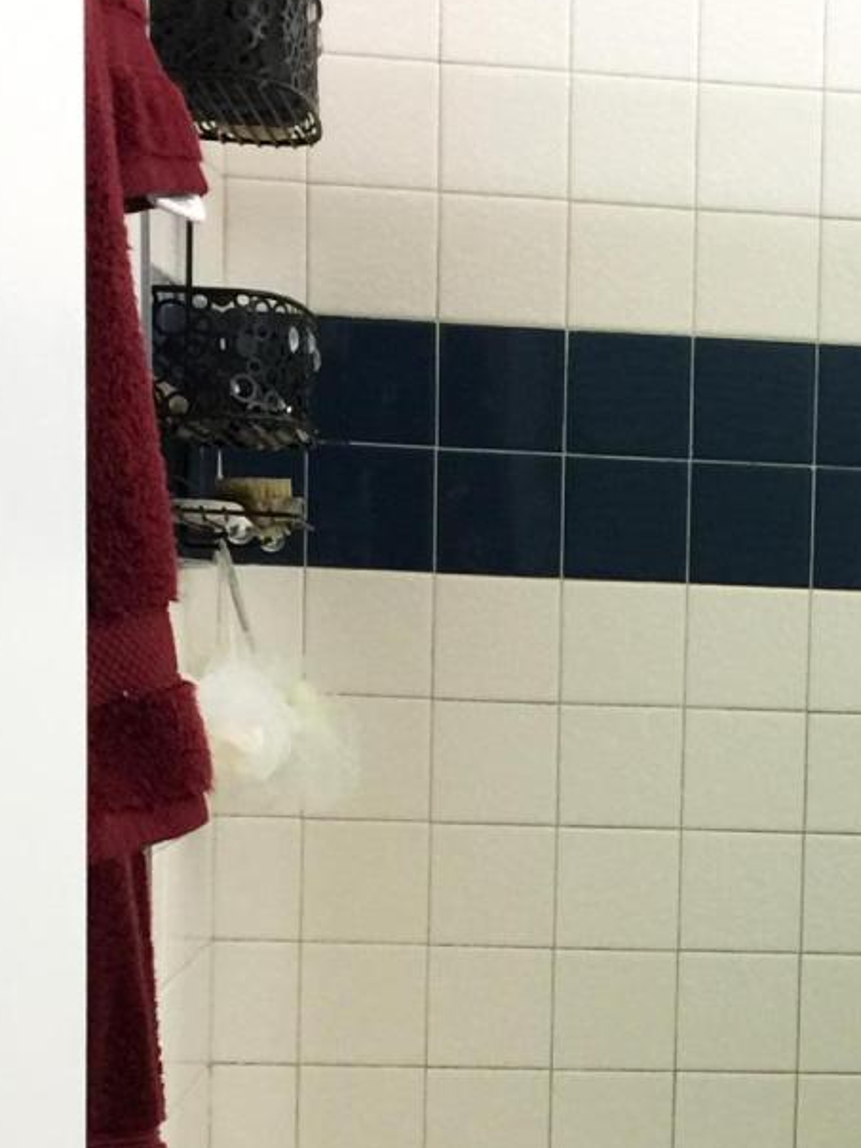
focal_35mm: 96
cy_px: 962
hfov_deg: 14.6
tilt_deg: -5.5
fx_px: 3184
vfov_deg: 20.2
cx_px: 1199
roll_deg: -2.7
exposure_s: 1/15
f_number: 2.2
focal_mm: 4.15
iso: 64
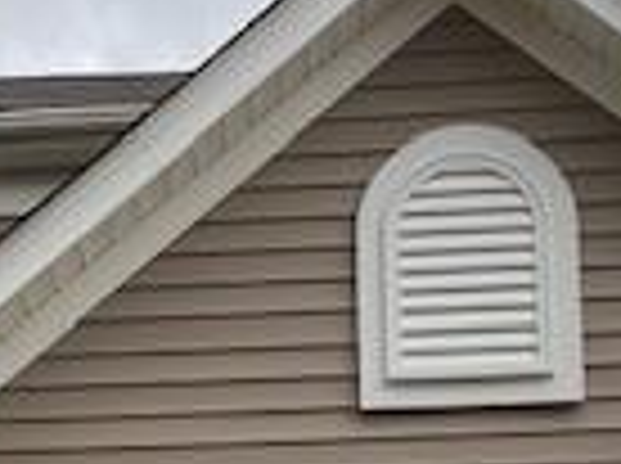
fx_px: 2167
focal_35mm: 121
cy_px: 689
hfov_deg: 16.2
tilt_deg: +12.4
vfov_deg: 11.7
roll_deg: +0.4
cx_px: 158
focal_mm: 4.25
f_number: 1.8
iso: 32
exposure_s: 1/418
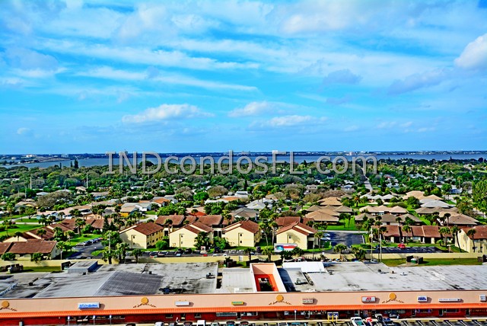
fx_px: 487
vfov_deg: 36.9
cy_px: 163
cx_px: 244
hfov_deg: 53.1
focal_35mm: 36
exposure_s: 1/250
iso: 100
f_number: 8
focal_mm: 24
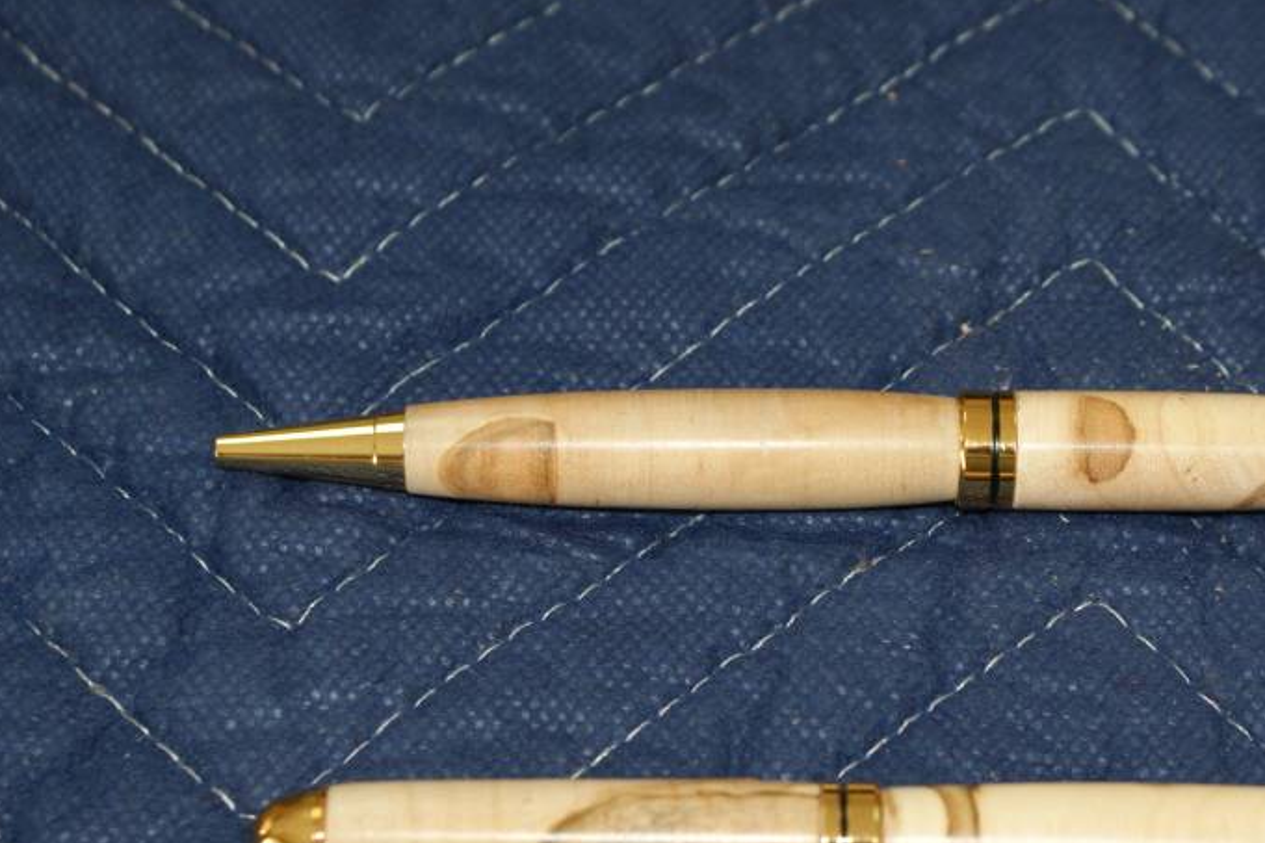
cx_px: 916
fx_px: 3865
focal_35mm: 110
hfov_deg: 18.5
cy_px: 568
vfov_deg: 12.4
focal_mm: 50
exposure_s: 1/80
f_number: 5.6
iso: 400
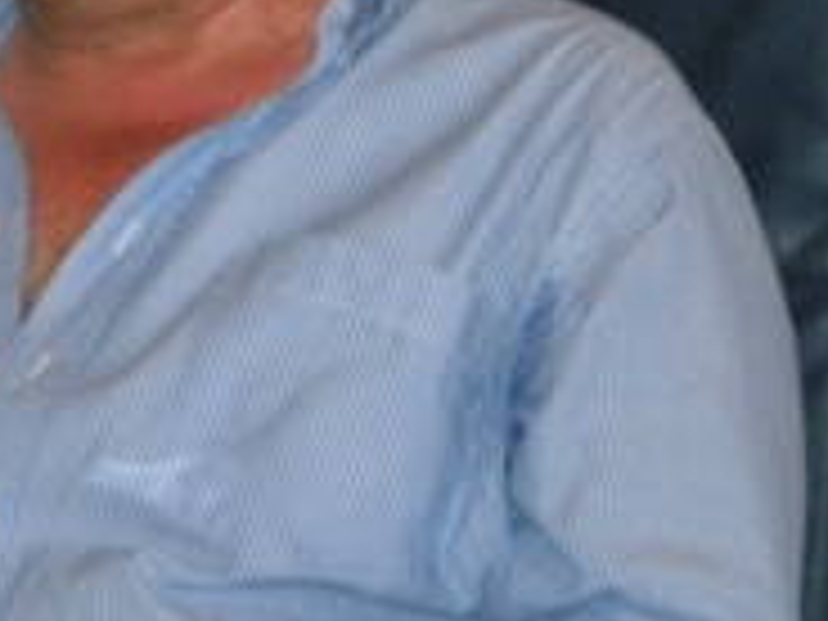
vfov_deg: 6.3
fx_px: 5597
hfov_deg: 8.5
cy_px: 50
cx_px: 230
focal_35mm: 234
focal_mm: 17.3
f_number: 5.7
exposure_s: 1/60
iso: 800
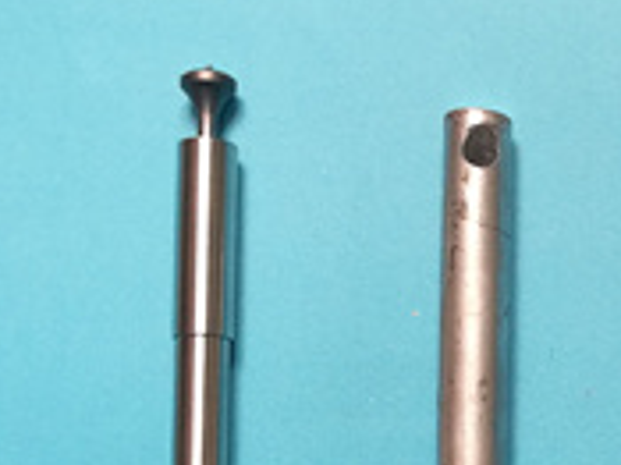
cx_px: 837
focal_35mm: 105
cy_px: 568
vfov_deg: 13.7
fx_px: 1882
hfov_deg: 17.4
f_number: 2.2
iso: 100
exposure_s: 1/50
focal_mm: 4.5
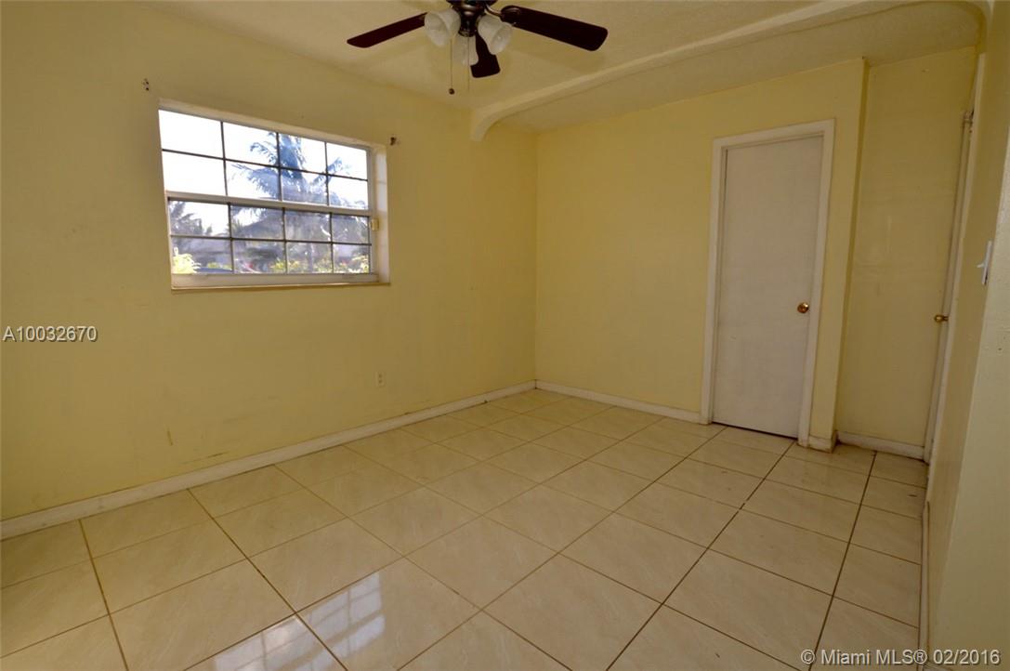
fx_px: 420
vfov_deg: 77.2
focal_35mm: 15
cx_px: 505
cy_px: 336
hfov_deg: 100.5
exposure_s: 1/125
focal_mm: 10
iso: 100
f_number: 5.6
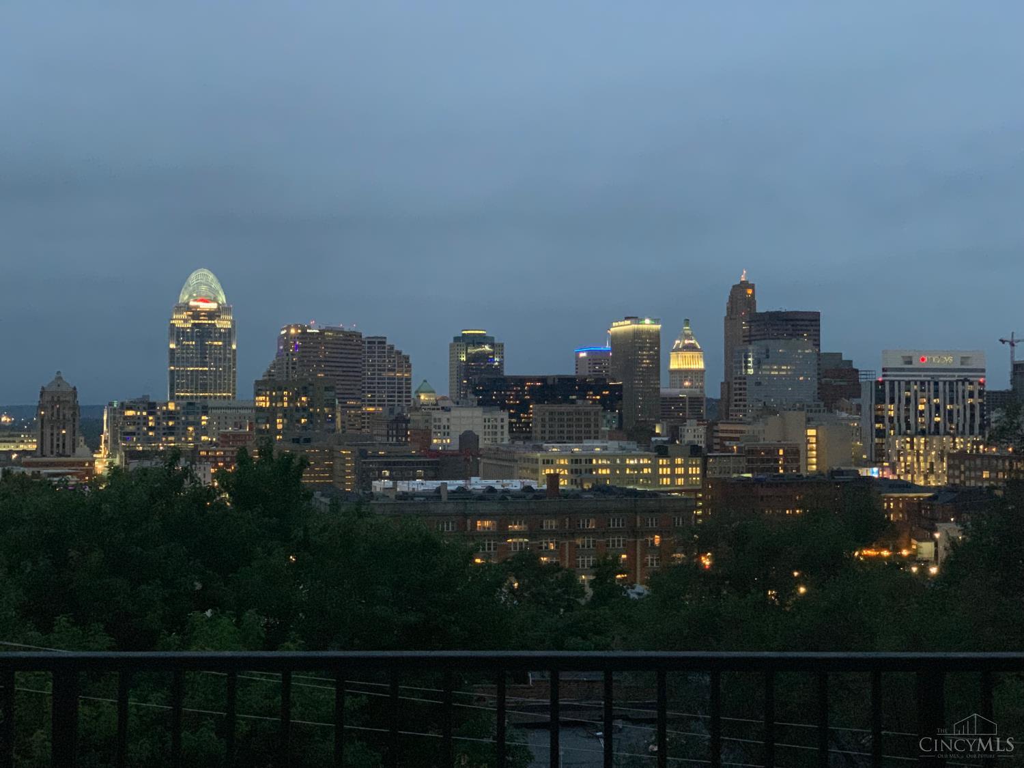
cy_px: 384
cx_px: 512
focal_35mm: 52
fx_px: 1538
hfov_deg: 36.8
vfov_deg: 28.0
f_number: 2.4
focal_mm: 6
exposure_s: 1/30
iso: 640
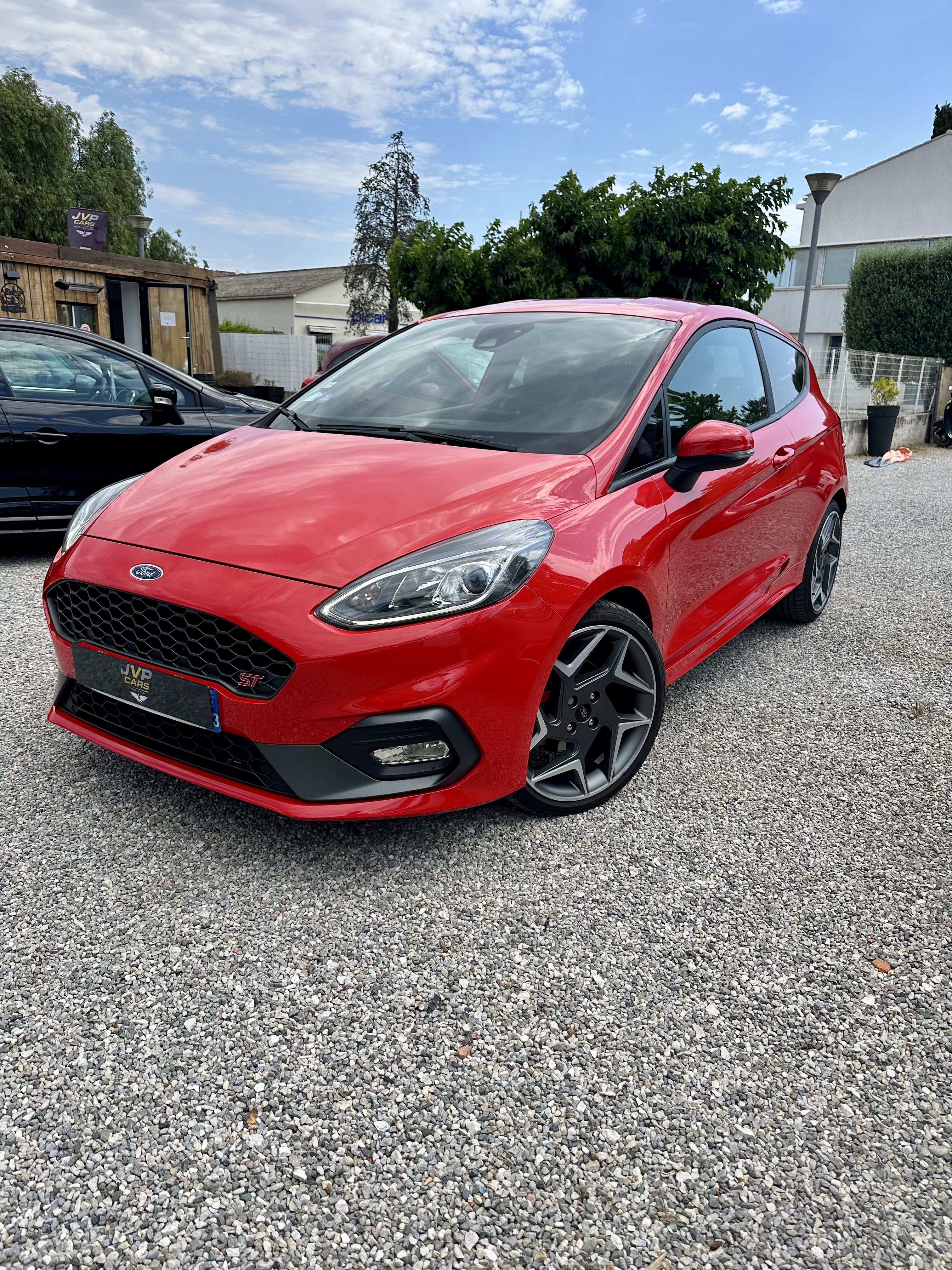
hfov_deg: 56.8
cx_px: 476
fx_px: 880
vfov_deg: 71.6
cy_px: 635
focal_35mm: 24
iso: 80
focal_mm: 6.86
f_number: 1.78
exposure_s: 1/3472
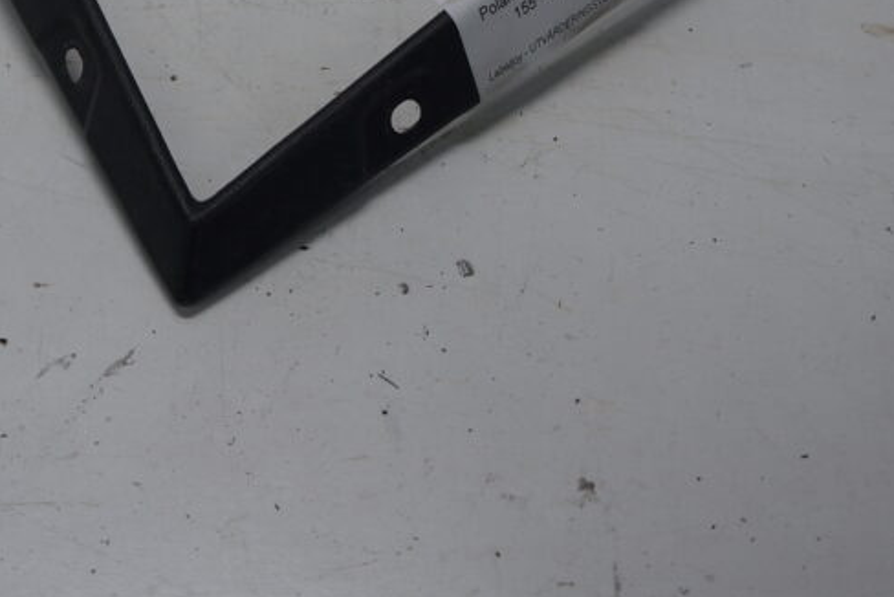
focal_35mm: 66
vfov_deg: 20.1
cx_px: 289
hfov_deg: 30.2
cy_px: 28
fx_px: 1641
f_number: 4
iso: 100
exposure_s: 1/125
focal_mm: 21
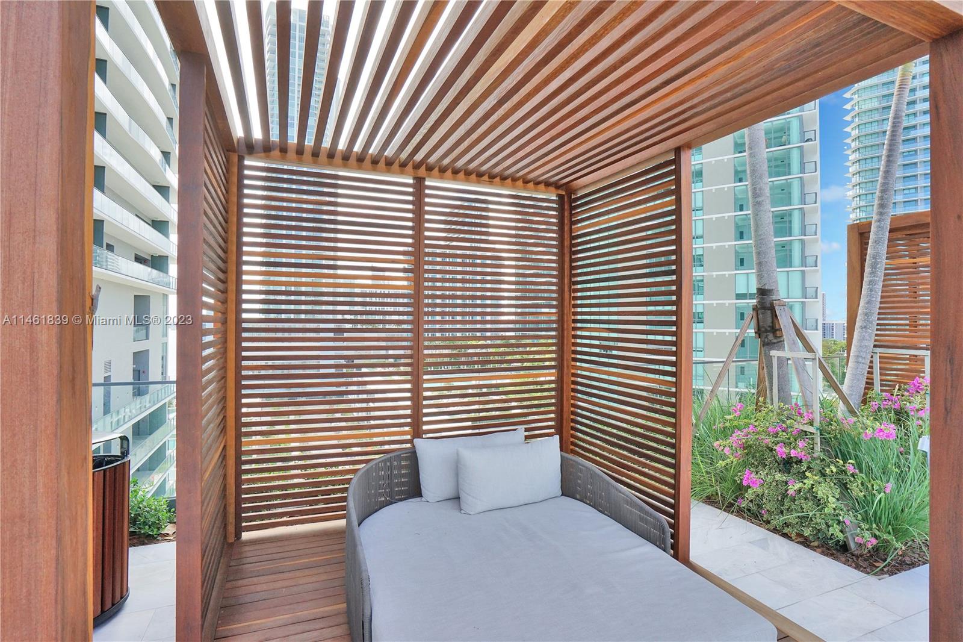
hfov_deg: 93.3
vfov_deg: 70.4
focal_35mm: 17
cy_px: 321
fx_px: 455
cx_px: 482
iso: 500
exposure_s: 1/200
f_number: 13
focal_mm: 17
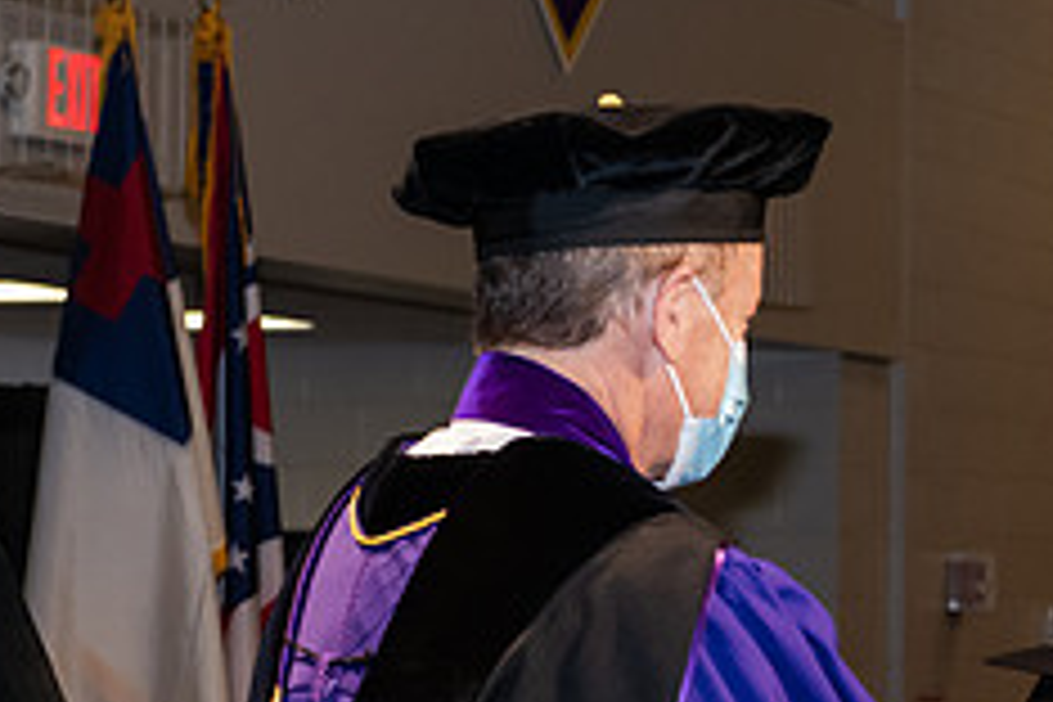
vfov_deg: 8.9
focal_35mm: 154
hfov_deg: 13.1
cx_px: 1094
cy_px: 673
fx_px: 4504
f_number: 6.3
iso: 1600
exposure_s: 1/200
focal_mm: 62
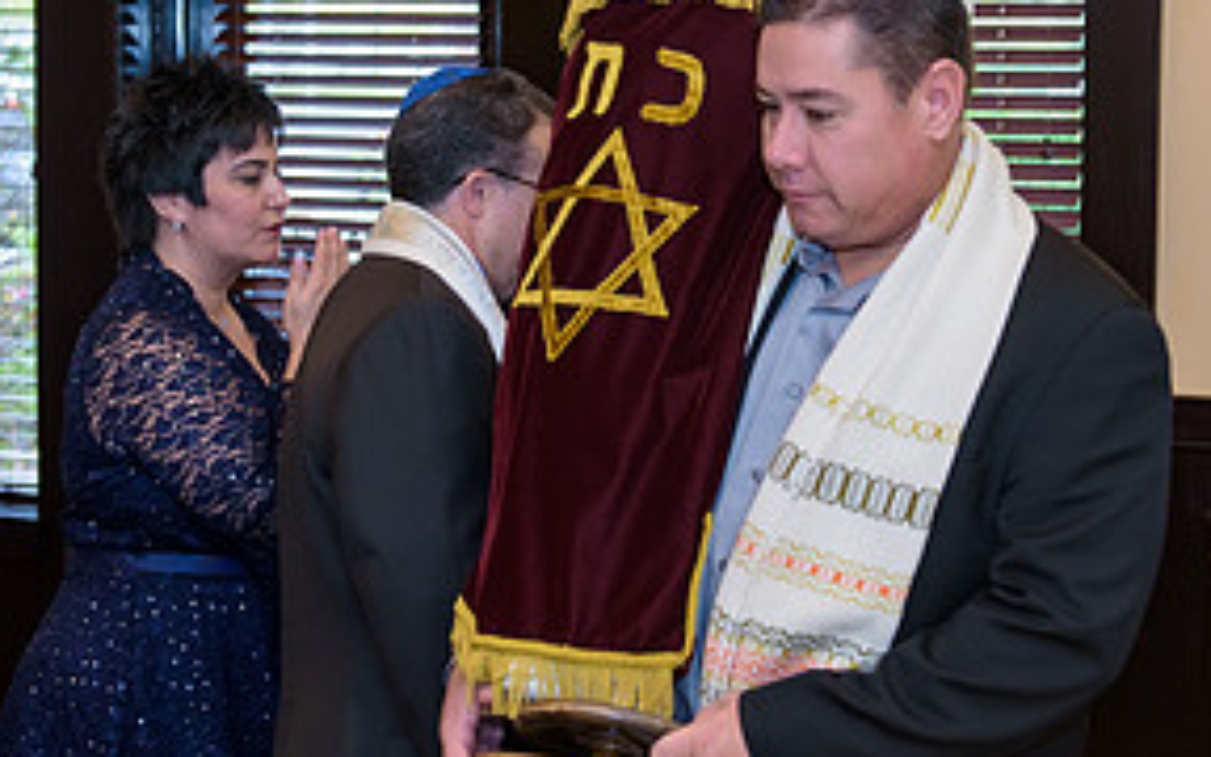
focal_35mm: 78
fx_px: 2574
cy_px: 250
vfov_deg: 16.7
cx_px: 719
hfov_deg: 26.4
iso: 1250
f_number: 3.2
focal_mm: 38
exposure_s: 1/125
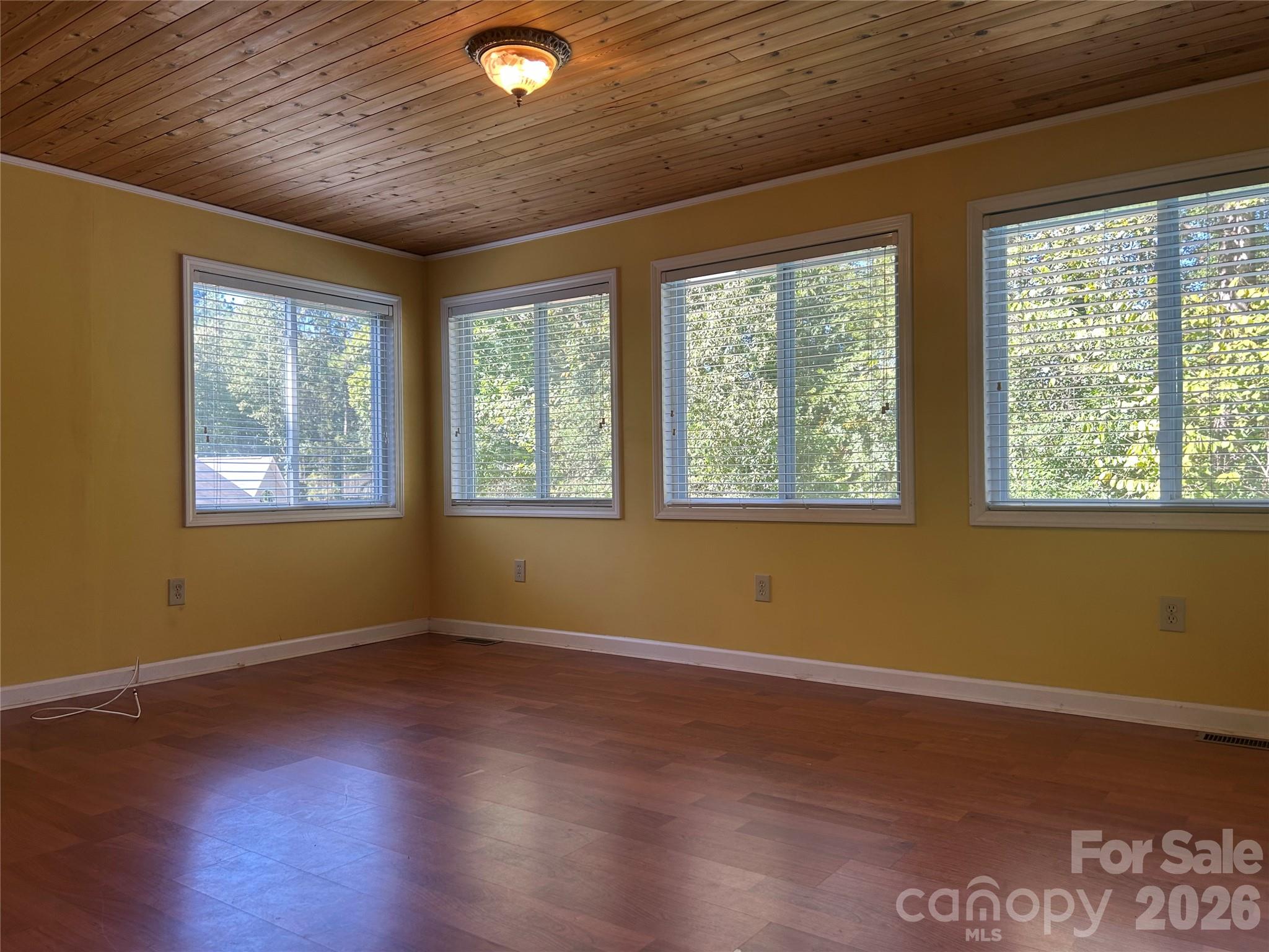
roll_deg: +0.7
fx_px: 953
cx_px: 634
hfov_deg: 67.3
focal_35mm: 26
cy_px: 476
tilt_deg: +0.4
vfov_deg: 53.1
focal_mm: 5.7
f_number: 1.5
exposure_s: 1/120
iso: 40
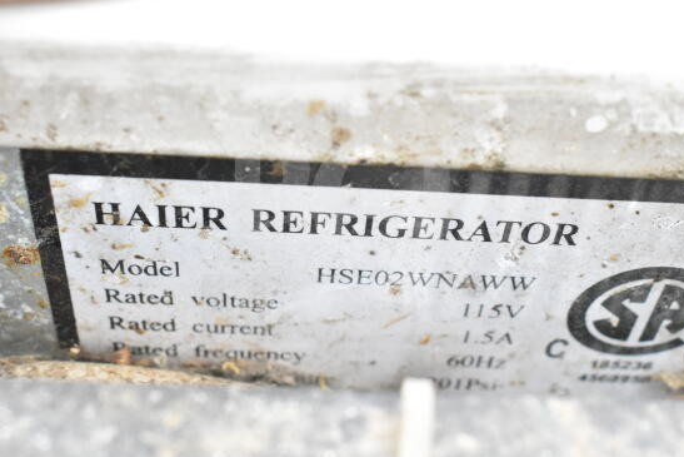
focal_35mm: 59
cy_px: 235
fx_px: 1113
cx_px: 341
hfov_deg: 34.2
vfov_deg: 23.2
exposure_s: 1/250
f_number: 8
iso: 1600
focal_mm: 35
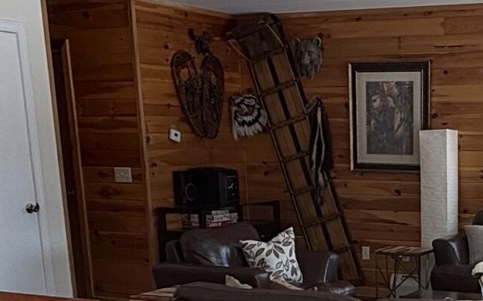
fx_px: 921
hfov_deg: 28.1
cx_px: 450
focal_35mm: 70
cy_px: 400
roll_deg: -0.4
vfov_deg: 17.4
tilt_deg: -16.4
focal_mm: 2.22
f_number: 2.2
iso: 64
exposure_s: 1/125
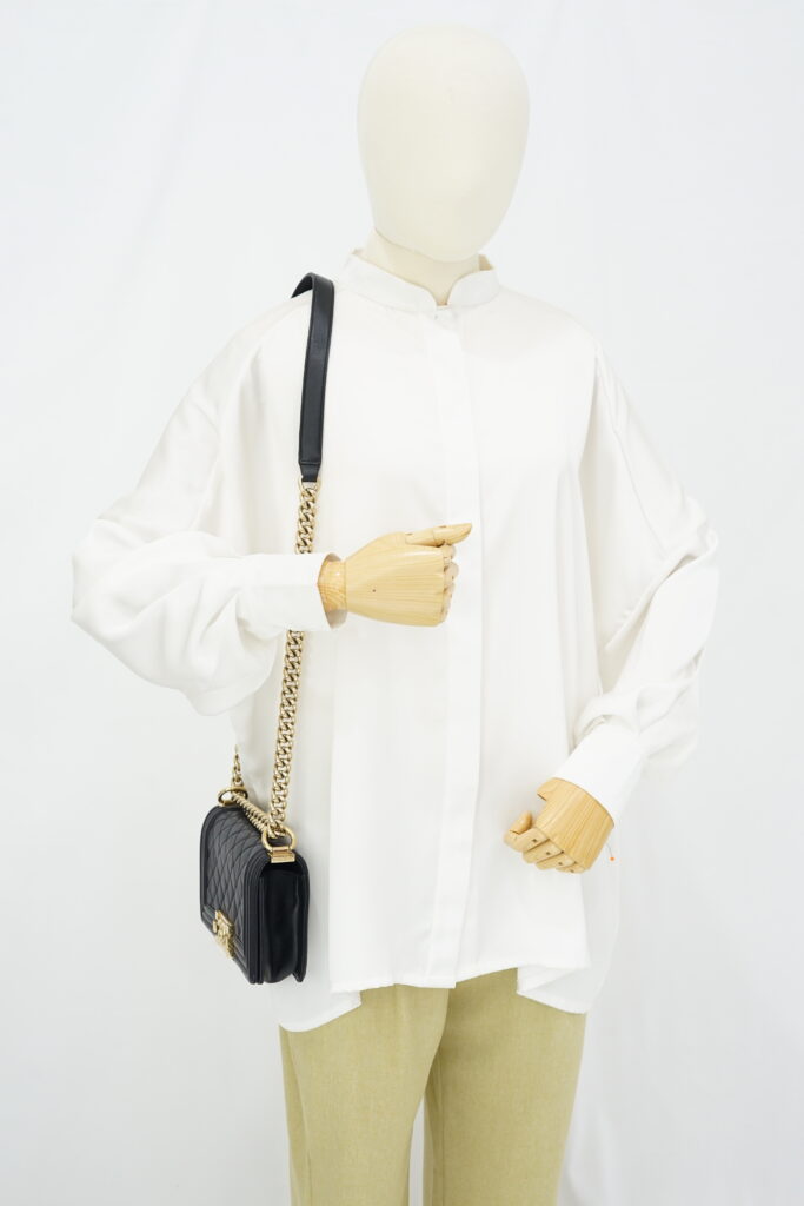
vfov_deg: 39.6
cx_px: 402
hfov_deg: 27.0
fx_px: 1674
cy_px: 603
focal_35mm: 50
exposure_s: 1/10
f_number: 6.3
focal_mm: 50
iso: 640
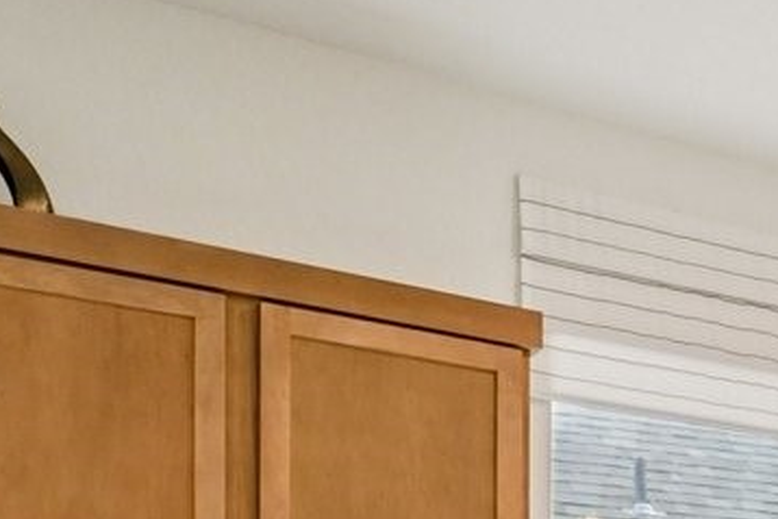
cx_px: 1241
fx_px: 1729
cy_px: 896
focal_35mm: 80
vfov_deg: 15.1
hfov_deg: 20.7
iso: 500
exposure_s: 1/100
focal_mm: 14
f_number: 8
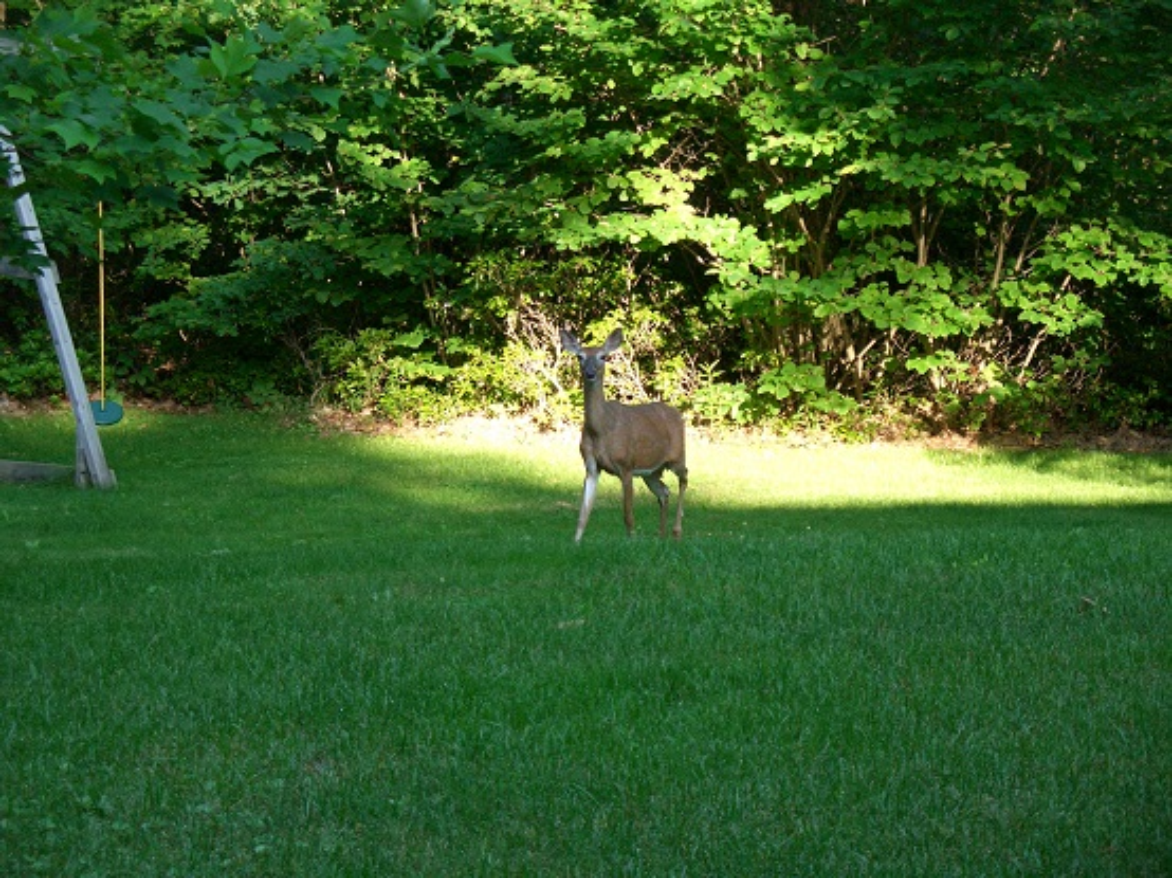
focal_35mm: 132
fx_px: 4467
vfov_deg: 11.2
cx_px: 586
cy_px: 439
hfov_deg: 14.9
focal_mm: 28.4
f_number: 4
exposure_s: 1/125
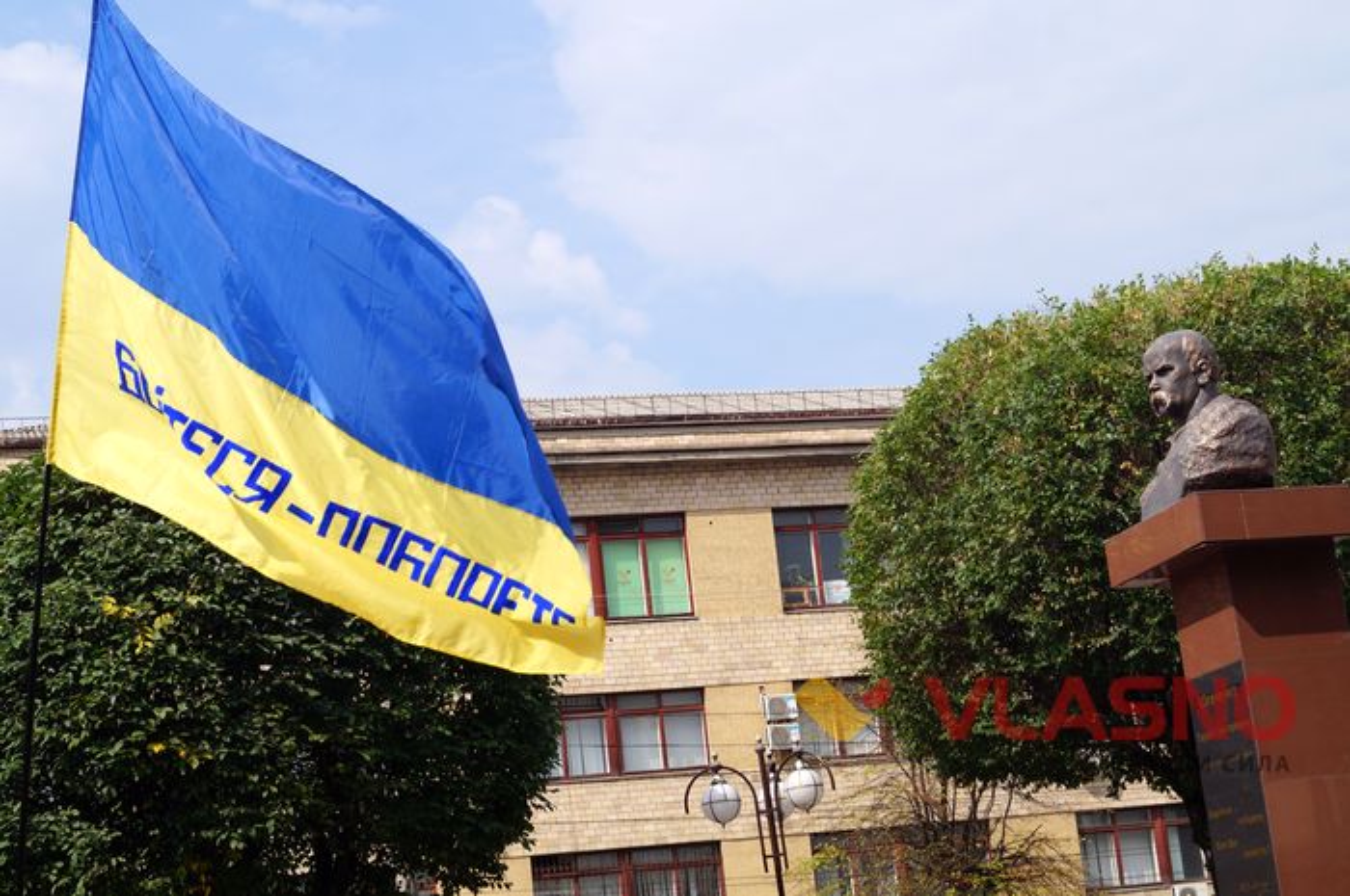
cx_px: 675
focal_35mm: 68
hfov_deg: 29.9
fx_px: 2528
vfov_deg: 20.1
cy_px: 448
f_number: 11
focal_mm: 45
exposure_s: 1/160
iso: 100
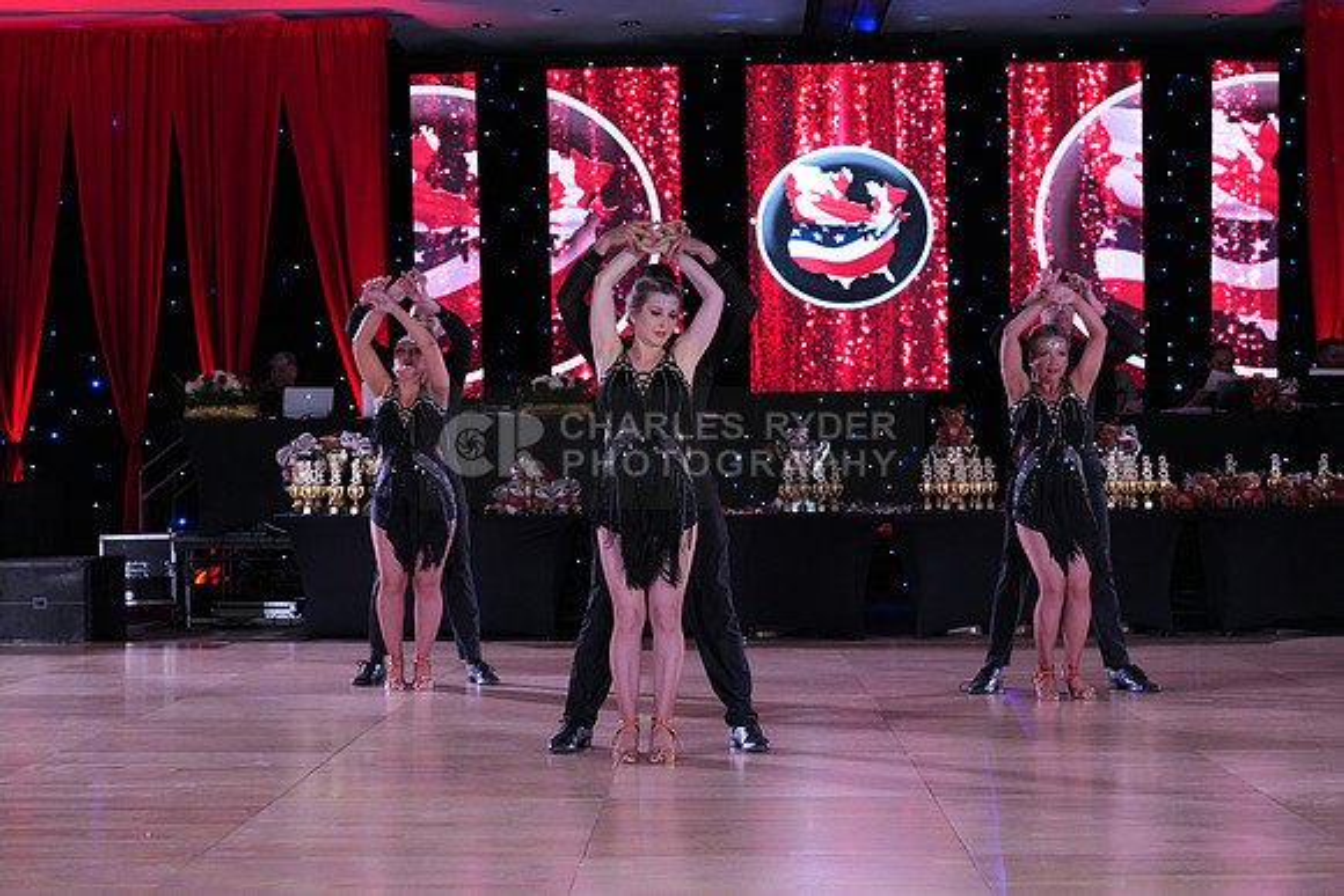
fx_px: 2054
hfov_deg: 36.2
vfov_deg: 24.6
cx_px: 672
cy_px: 448
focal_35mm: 55
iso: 2500
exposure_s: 1/250
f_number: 5
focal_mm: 55
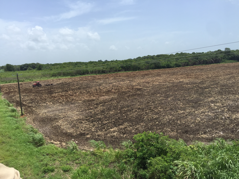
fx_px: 200
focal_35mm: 29
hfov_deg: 61.7
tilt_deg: -7.7
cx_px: 120
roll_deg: +1.5
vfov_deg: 48.2
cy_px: 90
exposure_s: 1/1980
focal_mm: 4.15
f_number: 2.2
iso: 32
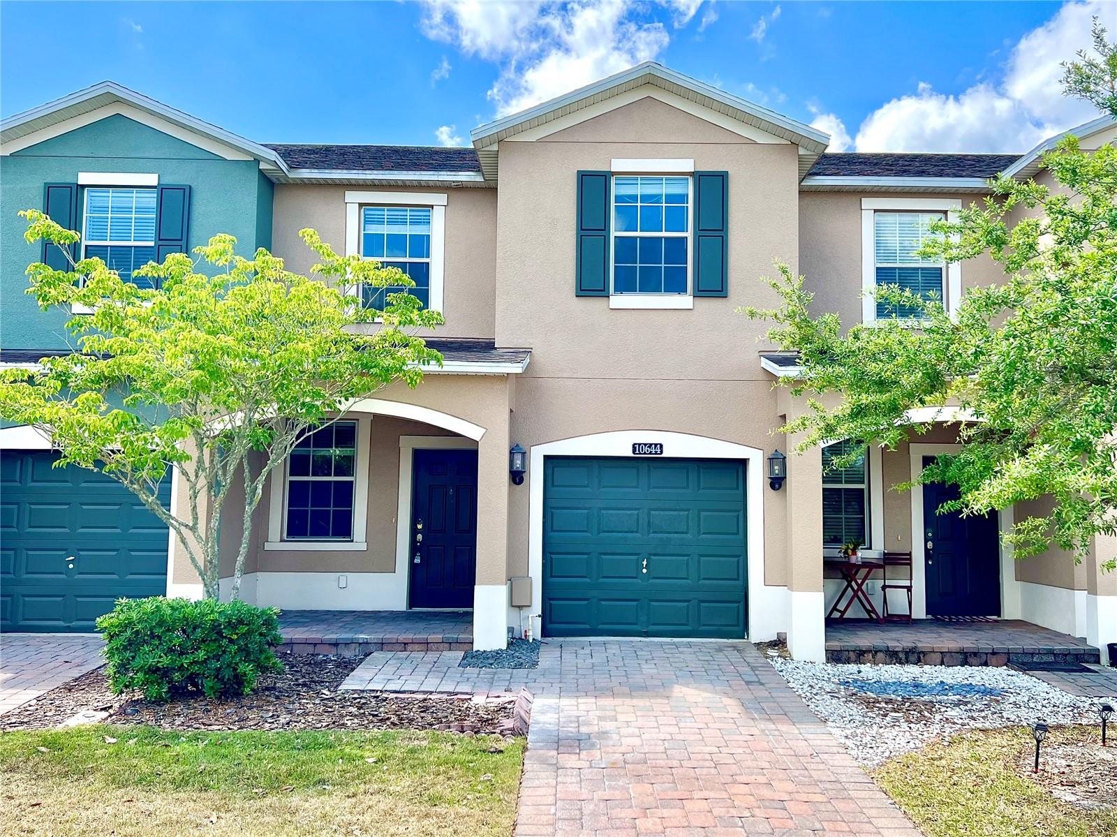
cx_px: 558
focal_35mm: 26
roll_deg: -0.6
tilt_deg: +4.6
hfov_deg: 67.3
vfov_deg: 53.0
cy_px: 418
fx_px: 839
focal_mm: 5.7
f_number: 1.5
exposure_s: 1/2008
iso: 50
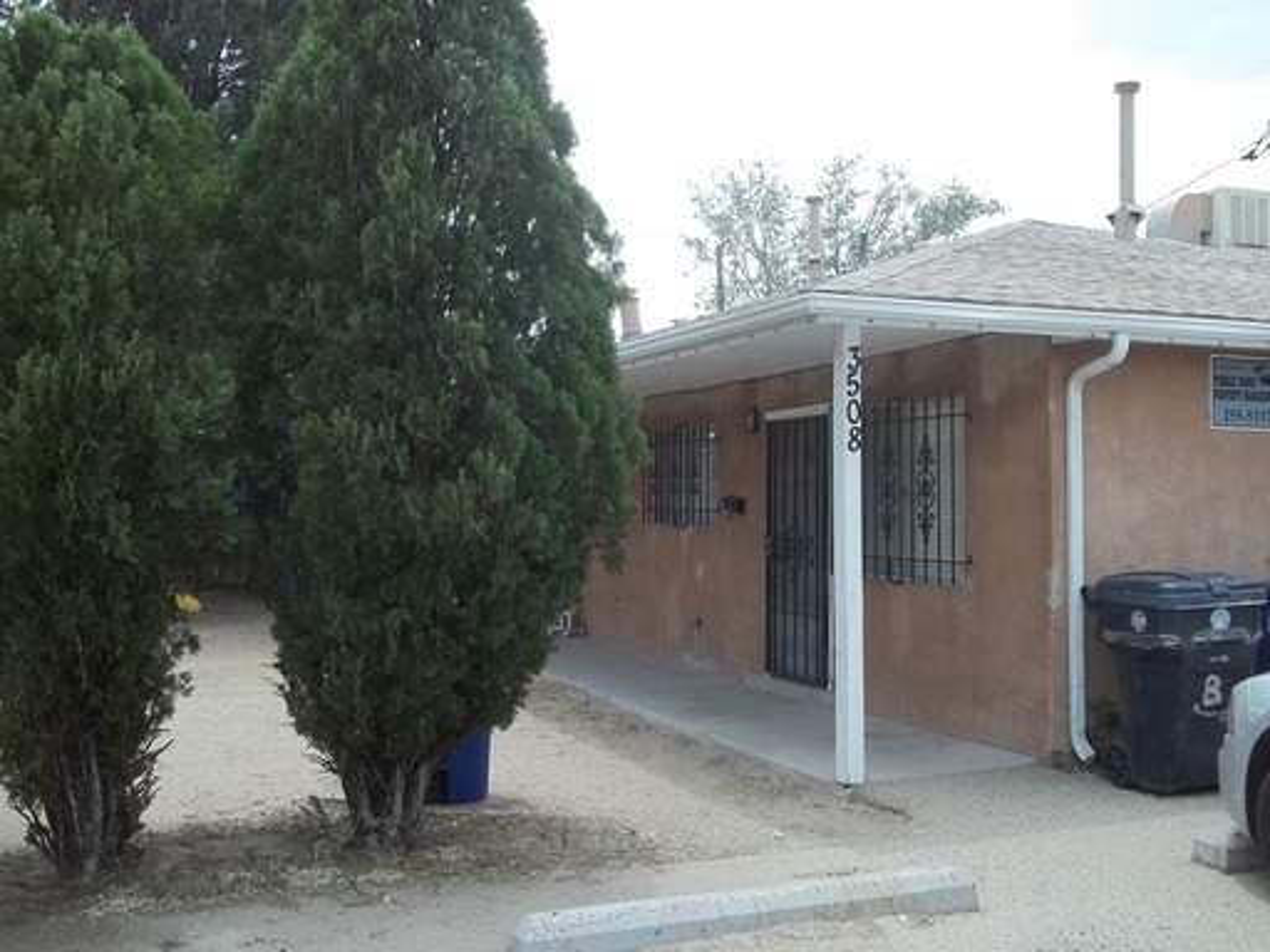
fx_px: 1321
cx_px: 635
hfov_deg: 51.4
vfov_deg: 39.7
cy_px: 476
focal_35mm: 36
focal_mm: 6.5
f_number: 3.1
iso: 64
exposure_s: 1/400
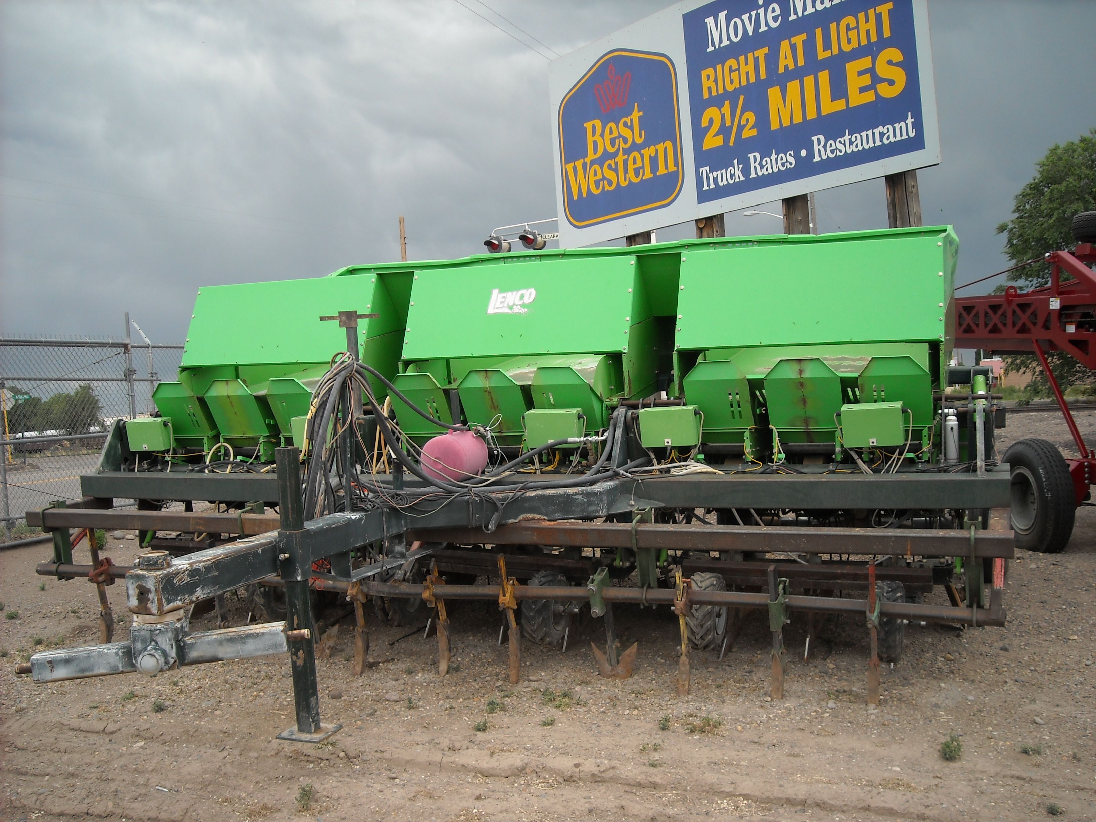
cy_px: 411
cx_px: 548
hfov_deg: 52.6
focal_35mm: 35
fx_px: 1108
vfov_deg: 40.7
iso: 64
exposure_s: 1/458
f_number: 2.8
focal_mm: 5.7
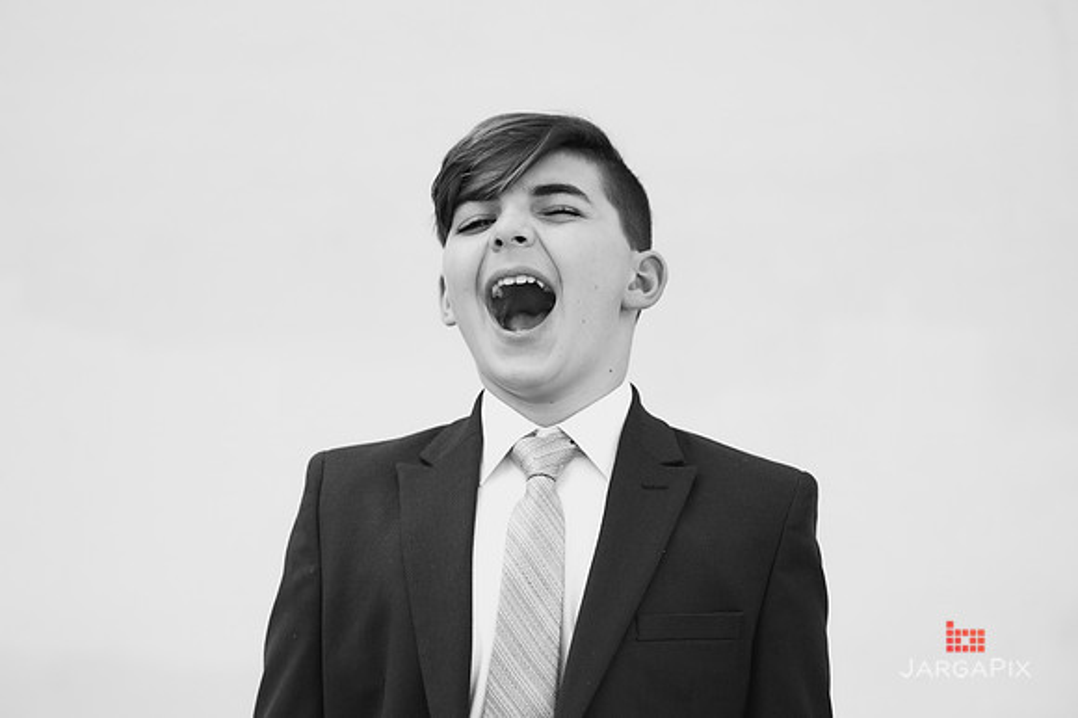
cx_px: 524
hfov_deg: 17.7
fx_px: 3465
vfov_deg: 11.8
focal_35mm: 116
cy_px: 340
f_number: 3.2
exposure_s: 1/2000
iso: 400
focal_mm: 110
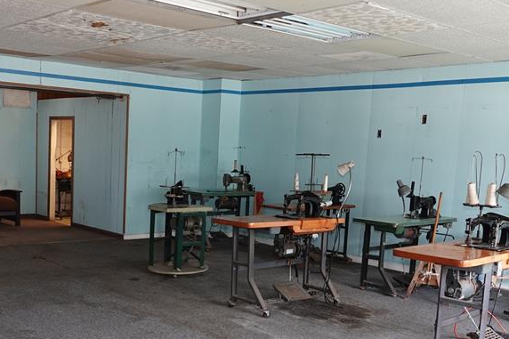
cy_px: 243
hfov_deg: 44.8
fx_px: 608
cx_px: 174
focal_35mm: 43
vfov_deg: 30.8
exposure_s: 1/30
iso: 160
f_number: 2.4
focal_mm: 8.8
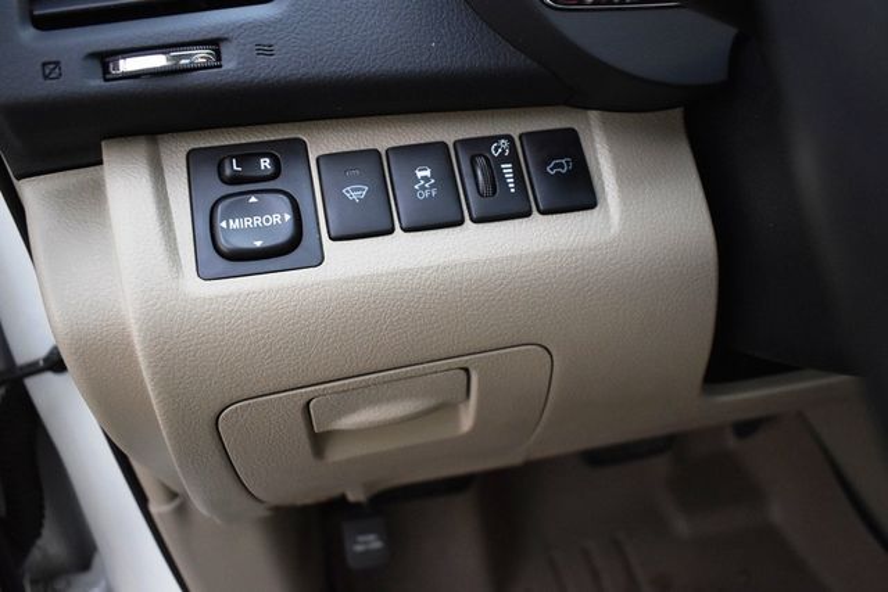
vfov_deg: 43.6
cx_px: 444
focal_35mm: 30
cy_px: 296
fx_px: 740
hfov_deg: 61.9
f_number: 3.5
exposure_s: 1/125
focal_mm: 20
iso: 1800
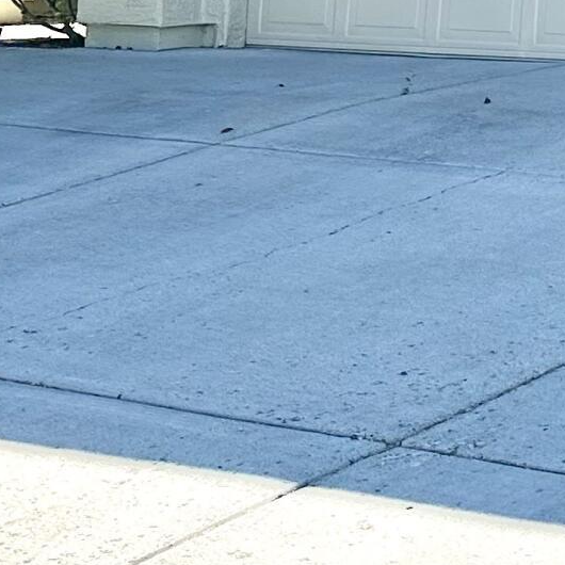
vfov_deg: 13.5
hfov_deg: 13.2
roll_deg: -1.4
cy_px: -340
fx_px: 2216
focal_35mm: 120
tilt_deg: +7.2
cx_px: 1008
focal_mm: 6.86
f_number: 1.78
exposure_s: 1/3247
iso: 80
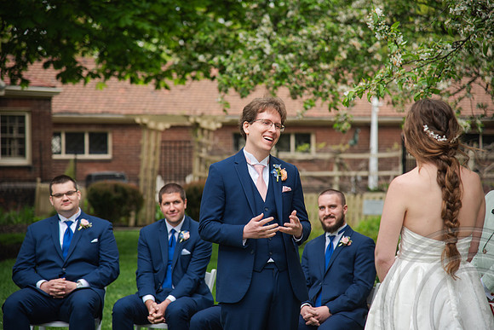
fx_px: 1647
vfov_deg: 11.4
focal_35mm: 120
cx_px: 247
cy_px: 165
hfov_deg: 17.1
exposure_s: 1/320
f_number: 4
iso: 110
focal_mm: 120
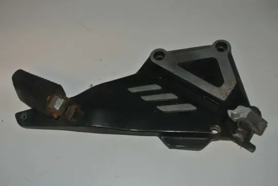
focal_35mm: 40
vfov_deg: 33.5
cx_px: 139
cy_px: 93
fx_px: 309
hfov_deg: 48.4
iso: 200
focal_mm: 15.1
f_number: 4.2
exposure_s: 1/60
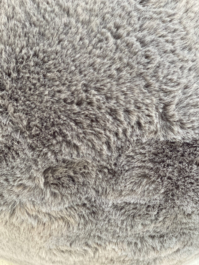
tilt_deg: -23.2
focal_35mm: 52
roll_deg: -7.1
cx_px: 100
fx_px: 399
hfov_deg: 28.0
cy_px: 132
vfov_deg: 36.8
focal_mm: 6
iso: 80
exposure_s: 1/122
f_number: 2
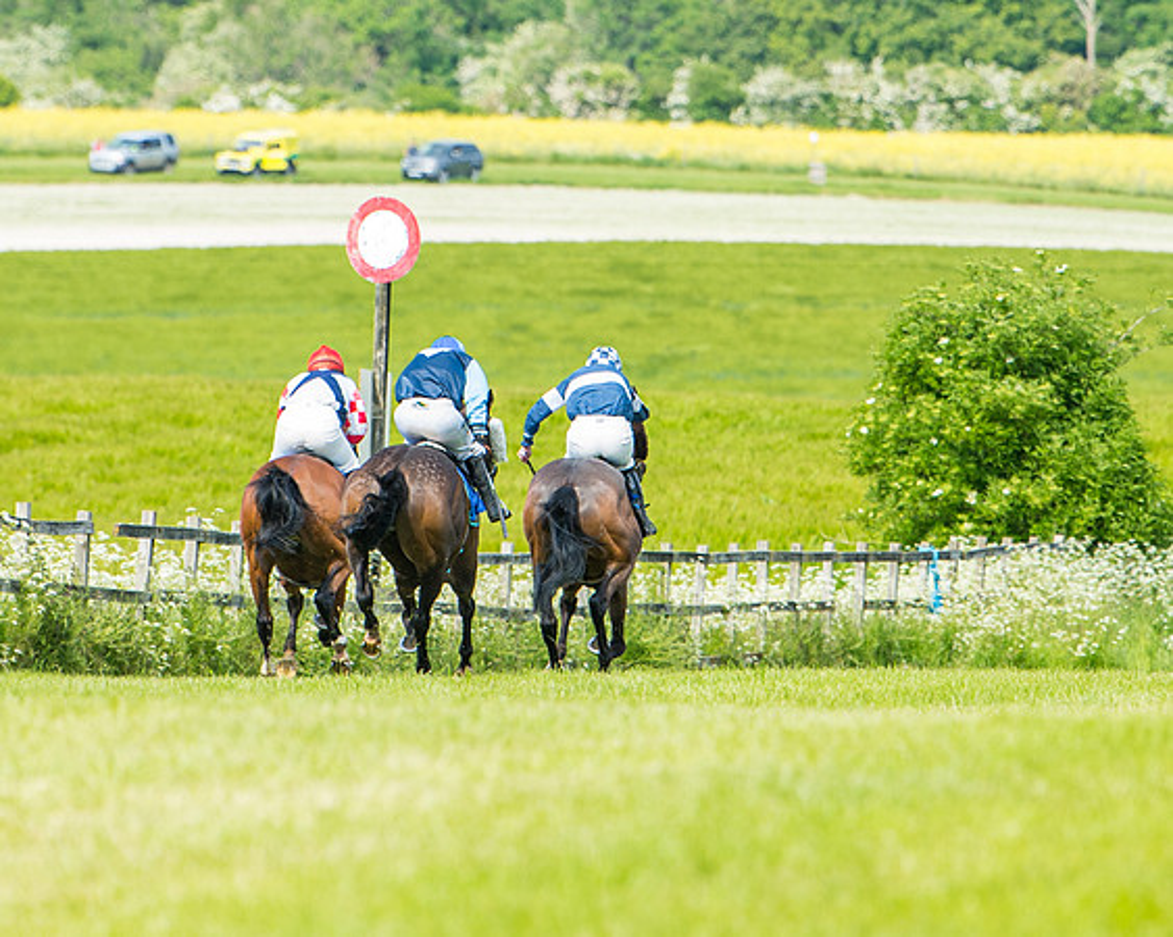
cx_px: 681
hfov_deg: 4.3
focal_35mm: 453
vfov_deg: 3.4
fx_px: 15709
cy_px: 348
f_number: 4
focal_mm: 200
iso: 400
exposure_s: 1/1250
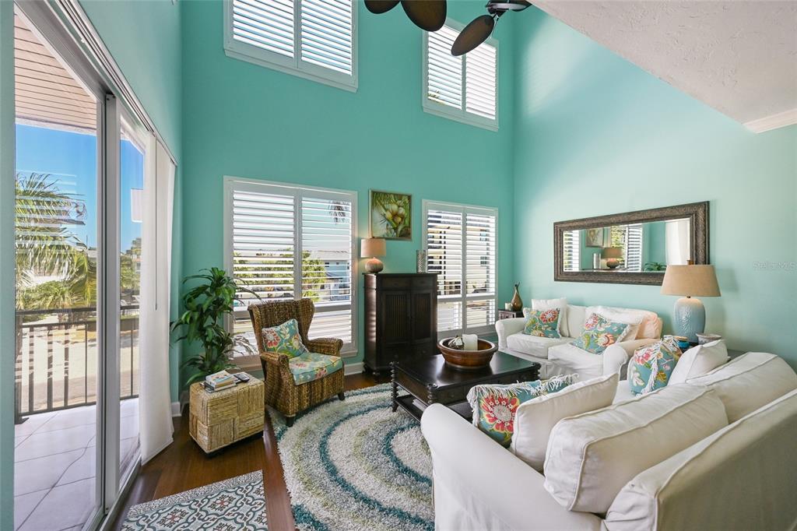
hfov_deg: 104.3
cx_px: 398
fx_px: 310
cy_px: 266
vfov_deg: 81.2
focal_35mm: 14
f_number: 8
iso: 800
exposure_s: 1/60
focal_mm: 14
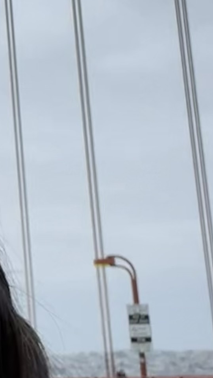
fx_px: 1054
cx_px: -166
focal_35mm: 105
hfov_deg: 10.8
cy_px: 44
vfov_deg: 20.0
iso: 25
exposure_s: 1/130
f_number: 2.2
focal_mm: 2.71
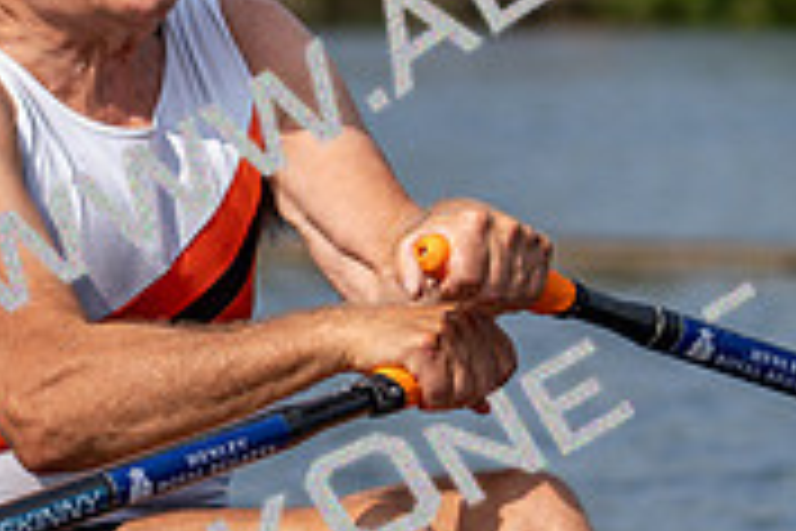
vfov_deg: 2.1
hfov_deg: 3.1
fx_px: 14504
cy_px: 326
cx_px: 499
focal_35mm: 656
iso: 200
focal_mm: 200
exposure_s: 1/1600
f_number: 5.6
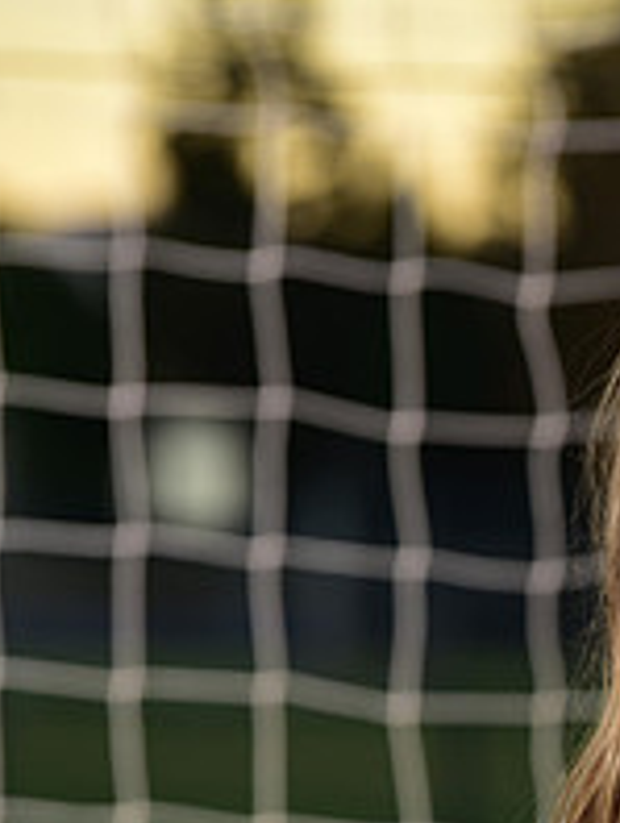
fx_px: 11391
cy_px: 968
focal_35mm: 478
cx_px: 772
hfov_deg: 3.1
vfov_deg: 4.1
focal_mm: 170
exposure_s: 1/200
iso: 250
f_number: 4.5
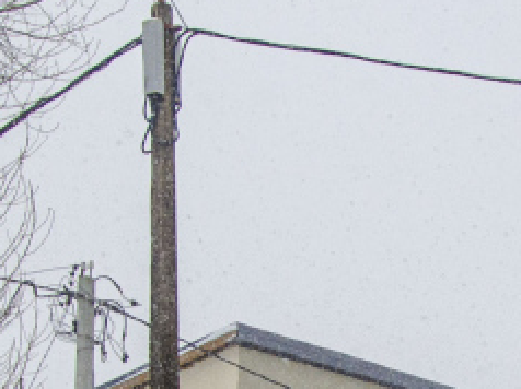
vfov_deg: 7.8
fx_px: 2842
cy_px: 438
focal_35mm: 189
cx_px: 420
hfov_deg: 10.4
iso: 160
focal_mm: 24
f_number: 4.5
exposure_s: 1/500
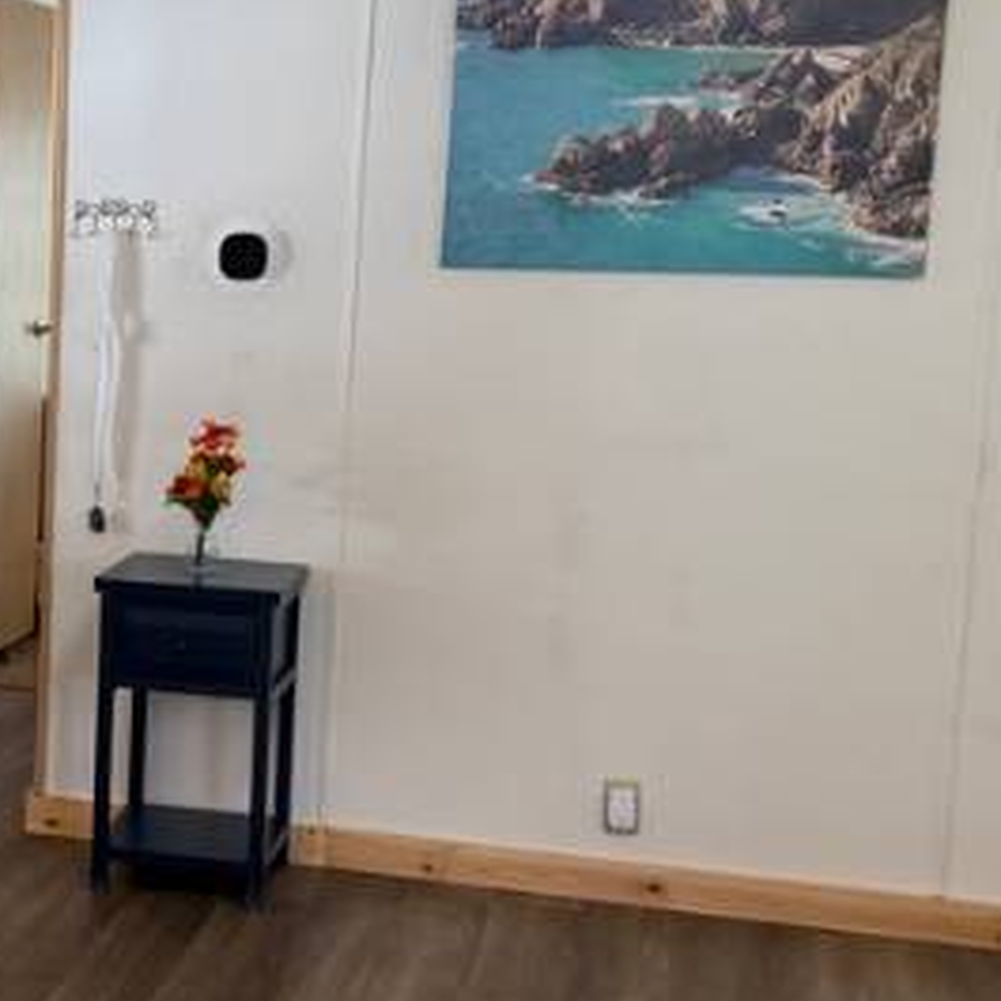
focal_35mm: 68
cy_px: 527
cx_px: -53
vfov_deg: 25.4
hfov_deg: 24.0
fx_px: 2225
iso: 200
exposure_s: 1/120
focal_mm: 6.76
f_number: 1.78
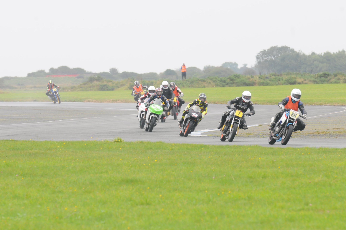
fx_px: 4319
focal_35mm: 450
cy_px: 115
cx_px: 173
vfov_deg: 3.0
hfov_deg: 4.6
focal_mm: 300
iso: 800
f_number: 9
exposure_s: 1/320
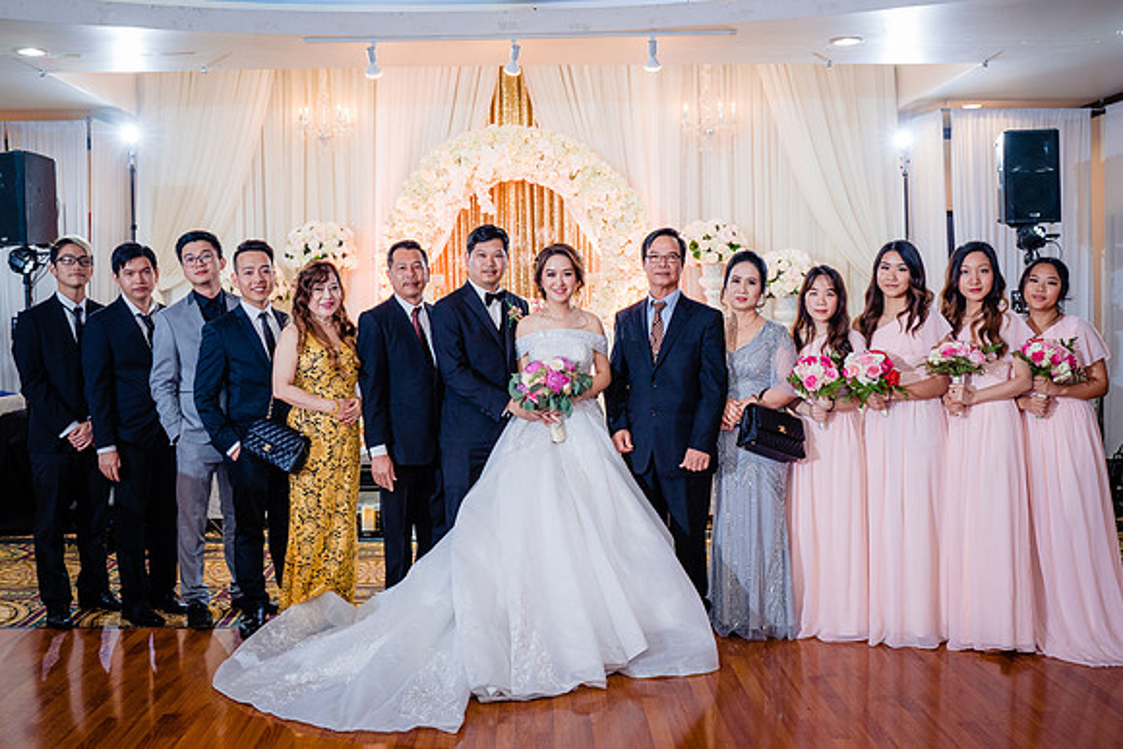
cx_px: 530
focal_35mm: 37
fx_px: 1154
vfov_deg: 35.9
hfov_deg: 51.9
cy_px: 349
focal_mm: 33
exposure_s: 1/160
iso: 800
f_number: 3.5
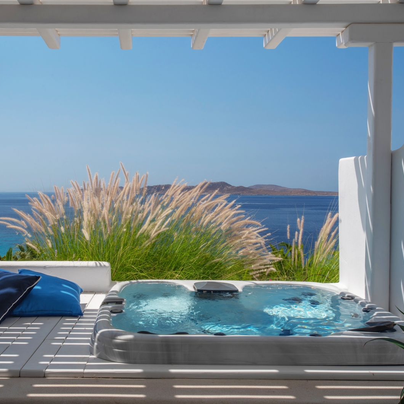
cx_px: 146
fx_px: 541
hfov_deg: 40.6
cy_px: 201
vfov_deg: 40.9
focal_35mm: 41
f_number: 22
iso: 100
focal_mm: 32
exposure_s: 1/50
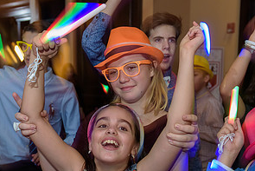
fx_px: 446
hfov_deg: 31.9
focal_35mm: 63
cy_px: 139
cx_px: 120
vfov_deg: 21.3
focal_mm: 32
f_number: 3.2
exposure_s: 1/25
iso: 1600
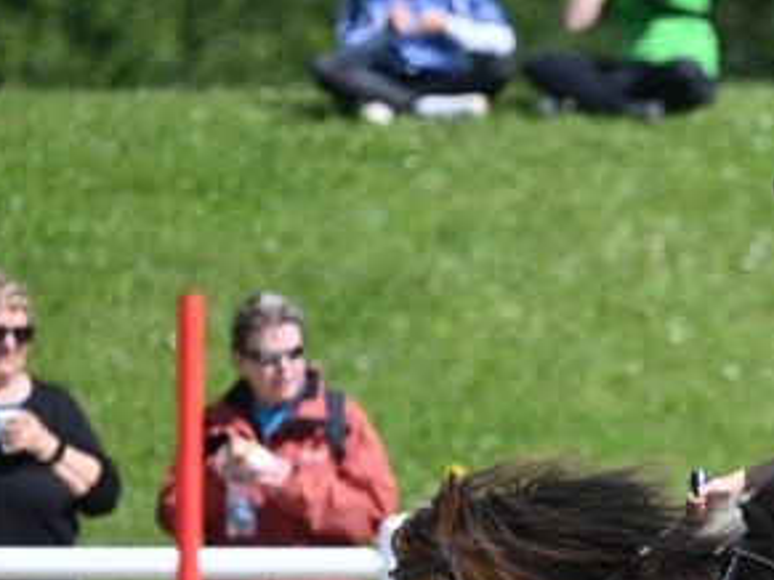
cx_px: 963
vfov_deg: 1.4
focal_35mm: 1056
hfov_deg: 1.9
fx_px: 23602
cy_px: 577
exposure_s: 1/1250
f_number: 5.6
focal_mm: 400
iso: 360
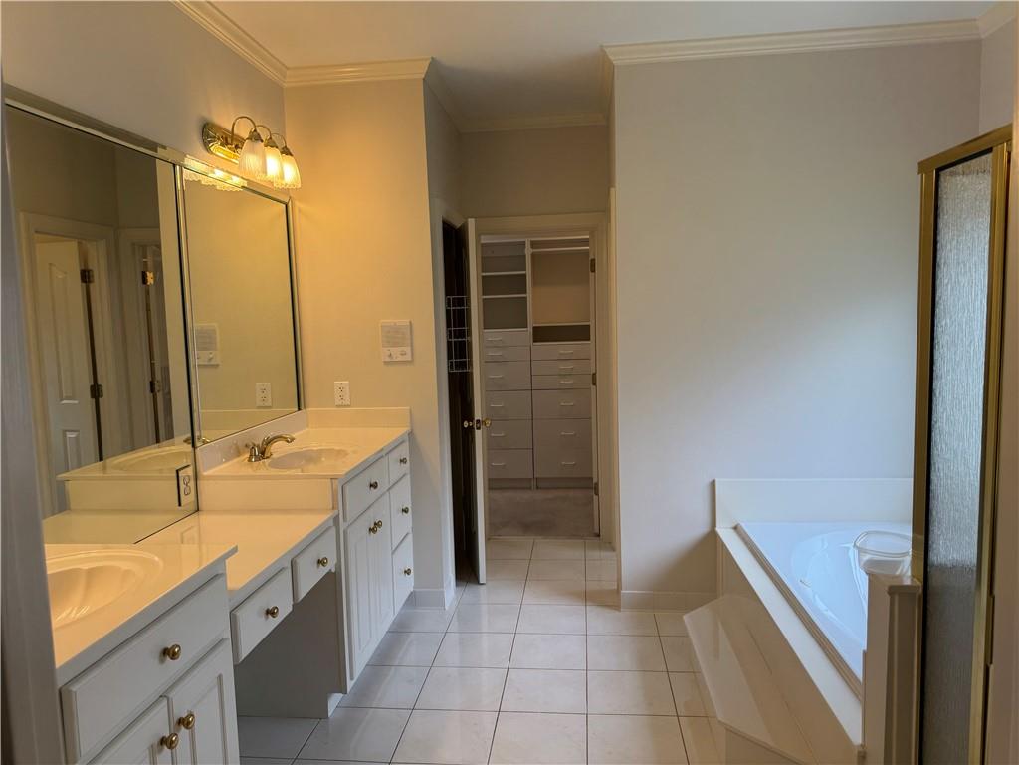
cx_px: 510
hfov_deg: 71.6
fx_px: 706
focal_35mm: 24
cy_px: 382
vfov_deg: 56.8
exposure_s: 1/120
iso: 64
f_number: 1.78
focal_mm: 6.76
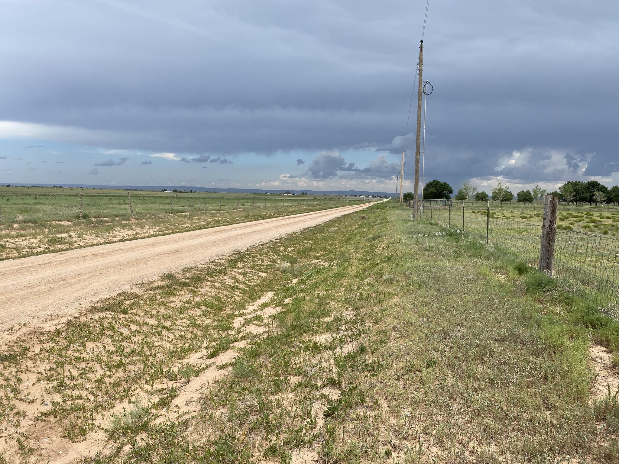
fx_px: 465
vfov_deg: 53.1
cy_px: 232
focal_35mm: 26
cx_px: 310
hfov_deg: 67.3
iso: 32
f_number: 1.8
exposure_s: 1/2571
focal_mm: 4.25
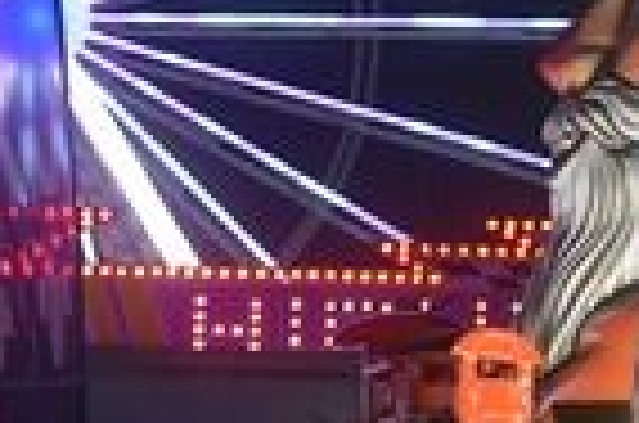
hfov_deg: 7.6
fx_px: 4782
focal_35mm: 270
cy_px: 18
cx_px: 277
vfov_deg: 5.1
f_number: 2.2
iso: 320
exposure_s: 1/160
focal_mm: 85
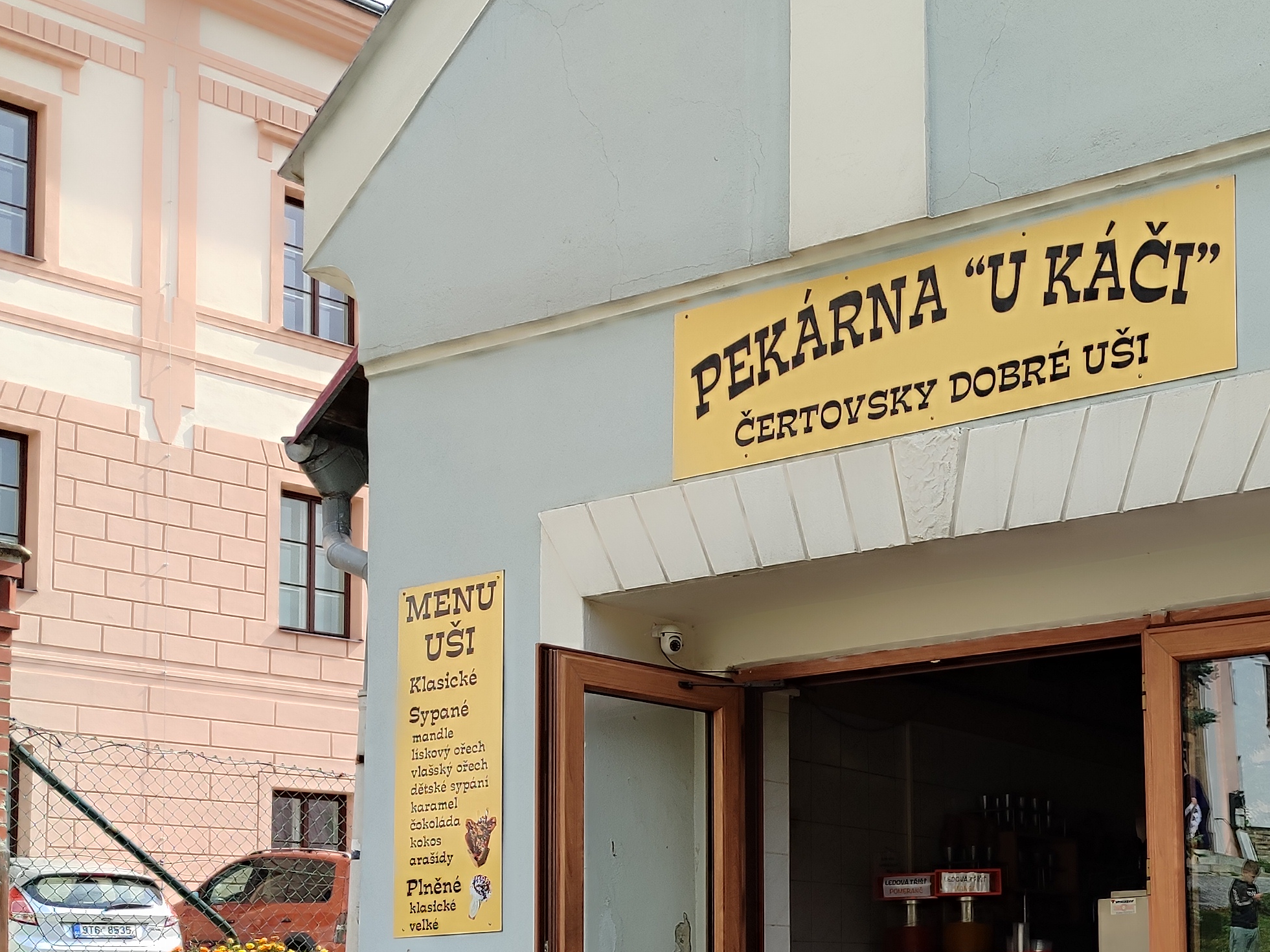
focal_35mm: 51
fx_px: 1871
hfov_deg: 34.1
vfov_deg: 27.6
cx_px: 1275
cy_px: 848
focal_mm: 5.95
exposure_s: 1/452
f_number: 1.89
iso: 50
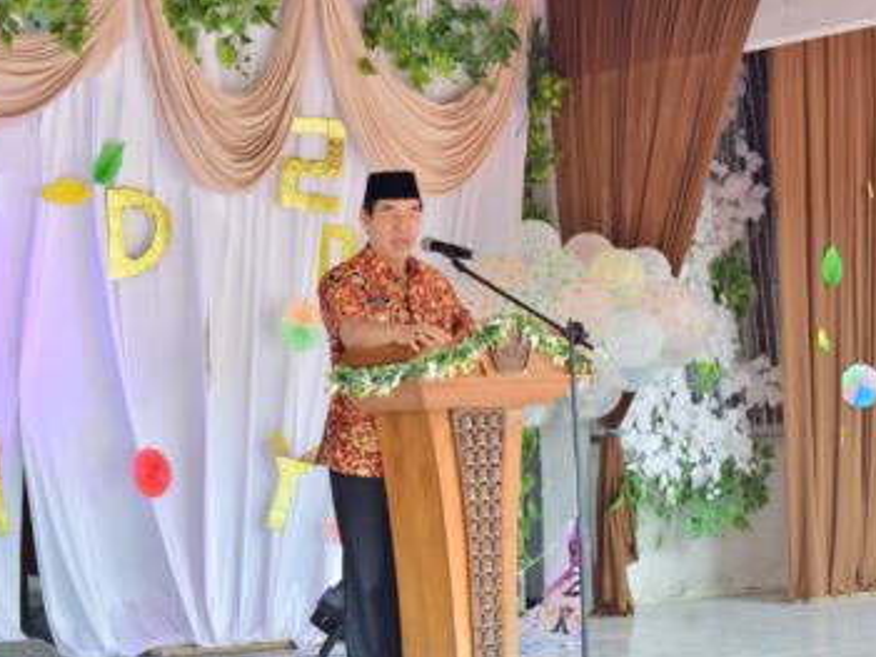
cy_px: 331
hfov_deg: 21.6
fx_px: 2291
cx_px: 422
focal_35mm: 91
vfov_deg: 16.3
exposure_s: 1/125
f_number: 7.1
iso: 640
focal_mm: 55
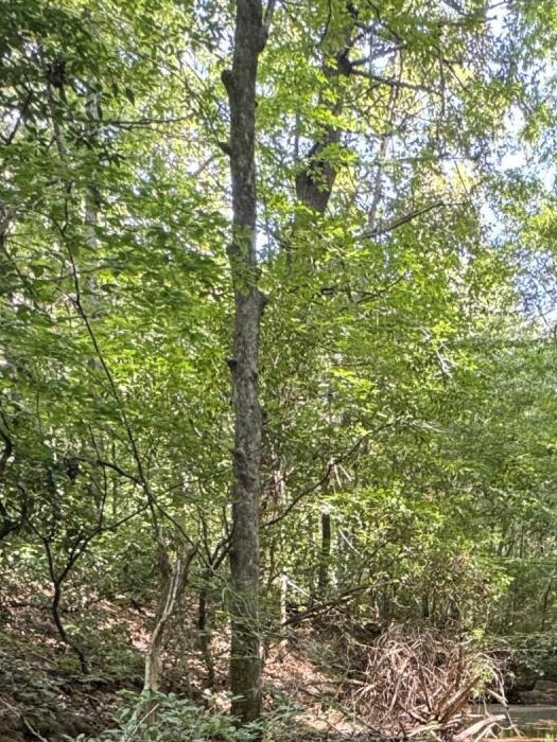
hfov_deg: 32.8
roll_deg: -0.8
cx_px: 565
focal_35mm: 40
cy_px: 810
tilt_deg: -12.2
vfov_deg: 38.8
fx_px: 858
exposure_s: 1/60
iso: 200
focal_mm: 2.22
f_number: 2.2
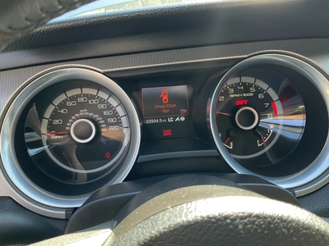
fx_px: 276
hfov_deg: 61.7
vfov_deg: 48.2
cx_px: 164
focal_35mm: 29
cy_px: 123
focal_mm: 3
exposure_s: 1/122
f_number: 1.8
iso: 64
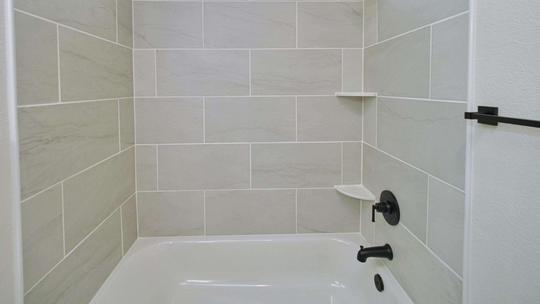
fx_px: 229
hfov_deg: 99.3
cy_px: 97
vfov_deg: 65.0
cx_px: 262
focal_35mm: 16
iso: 800
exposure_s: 1/160
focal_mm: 7
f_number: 4.5
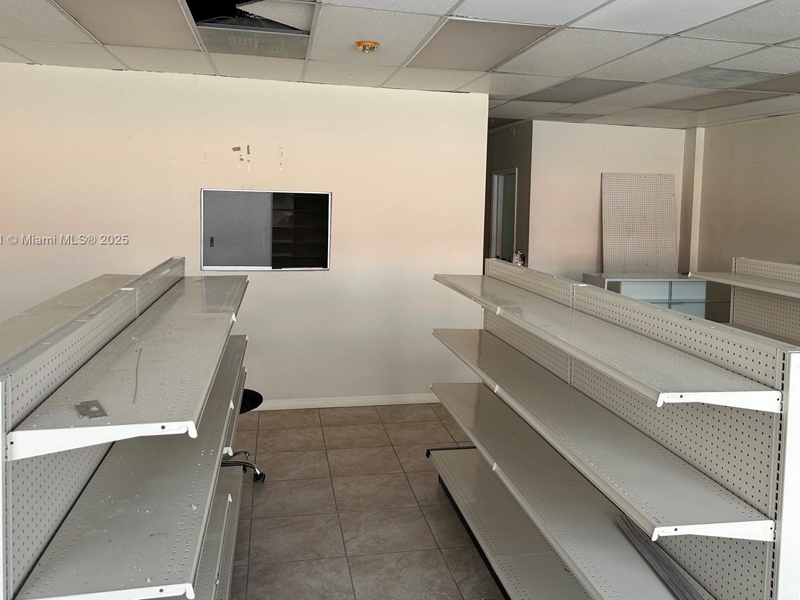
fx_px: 670
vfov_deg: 47.9
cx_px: 418
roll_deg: -2.2
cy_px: 240
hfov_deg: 61.6
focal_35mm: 29
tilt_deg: -3.6
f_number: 1.78
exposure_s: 1/276
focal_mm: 6.86
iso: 80
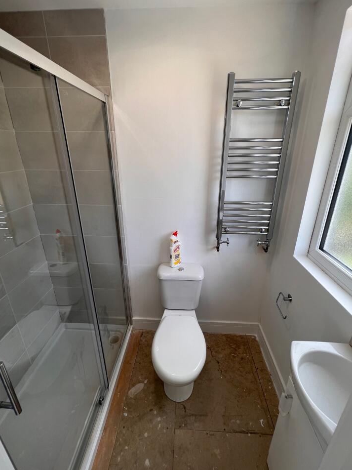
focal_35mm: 14
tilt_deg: -19.1
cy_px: 221
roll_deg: -0.3
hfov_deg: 85.7
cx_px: 179
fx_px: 190
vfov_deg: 101.9
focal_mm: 1.57
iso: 32
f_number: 1.8
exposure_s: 1/134
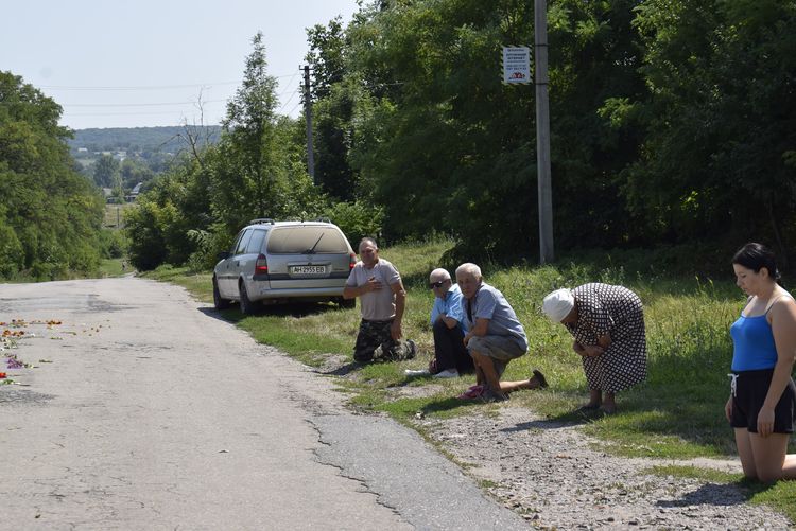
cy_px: 266
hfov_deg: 24.6
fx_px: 1825
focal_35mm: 82
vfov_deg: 16.6
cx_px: 398
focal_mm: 55
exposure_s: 1/200
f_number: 10
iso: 100
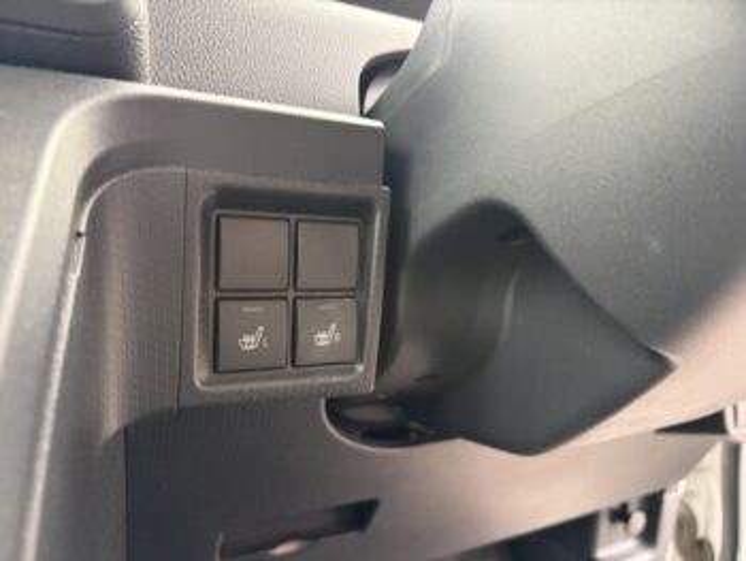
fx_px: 561
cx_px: 373
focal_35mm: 26
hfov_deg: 67.3
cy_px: 280
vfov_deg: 53.1
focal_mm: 5.96
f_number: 1.6
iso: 200
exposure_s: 1/60
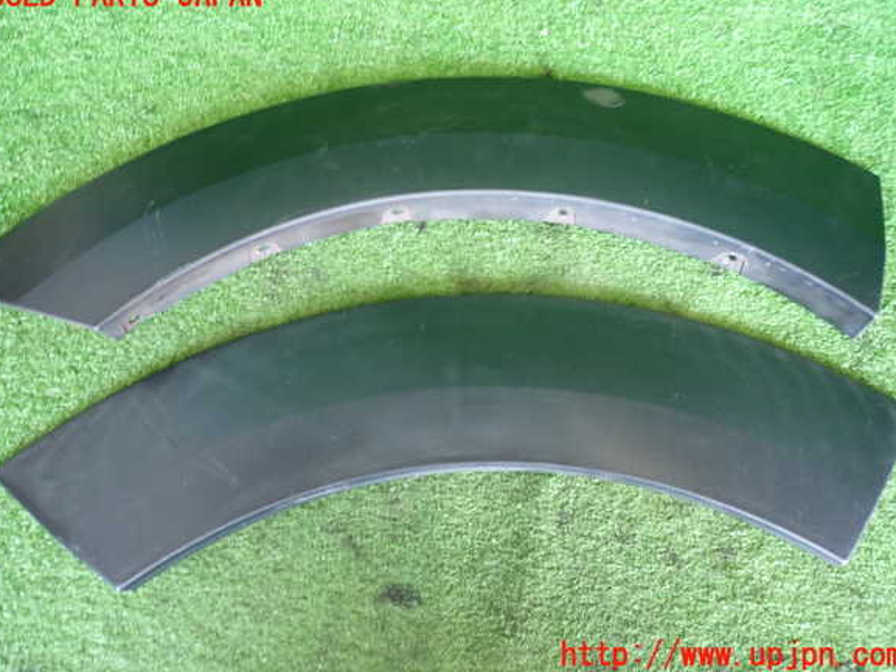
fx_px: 673
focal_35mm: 26
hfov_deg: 67.3
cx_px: 446
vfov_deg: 53.1
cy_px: 326
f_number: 2
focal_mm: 4.5
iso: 400
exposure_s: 1/30
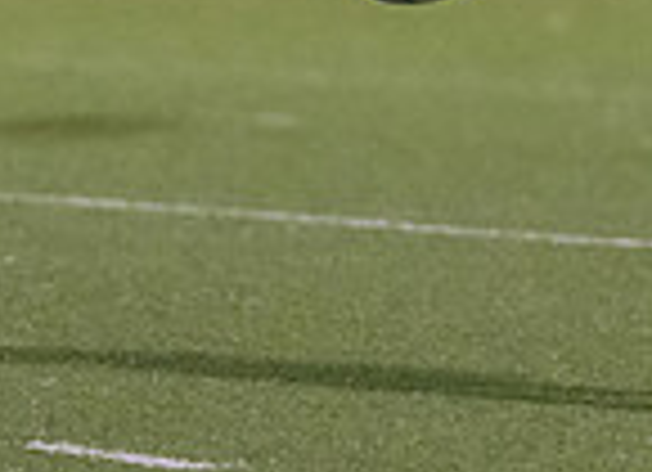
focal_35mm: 1162
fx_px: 21618
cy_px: -197
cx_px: 980
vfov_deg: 1.3
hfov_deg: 1.7
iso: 4000
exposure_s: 1/1000
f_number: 2.8
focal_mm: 200
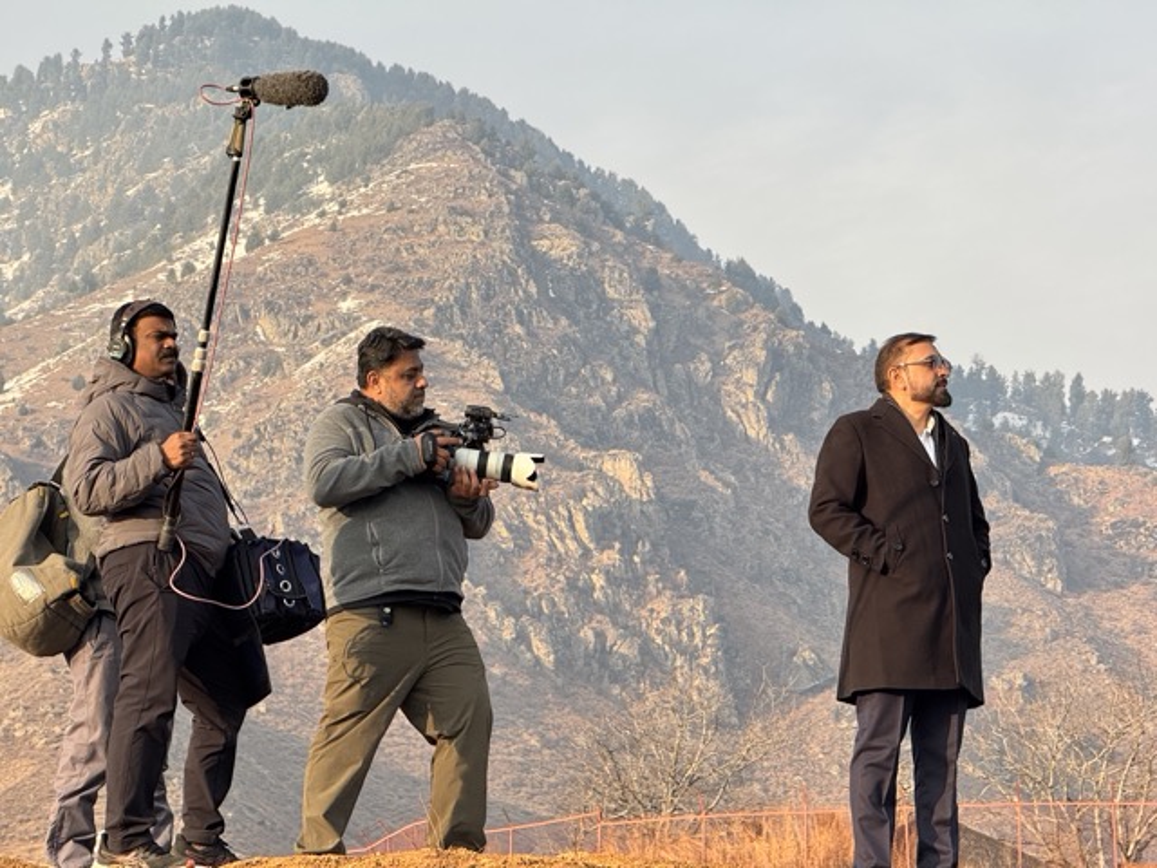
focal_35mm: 120
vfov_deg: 12.3
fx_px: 4011
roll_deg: -0.4
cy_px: 434
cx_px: 578
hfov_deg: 16.4
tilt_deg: +16.1
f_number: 2.8
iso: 50
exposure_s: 1/467
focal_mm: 15.66
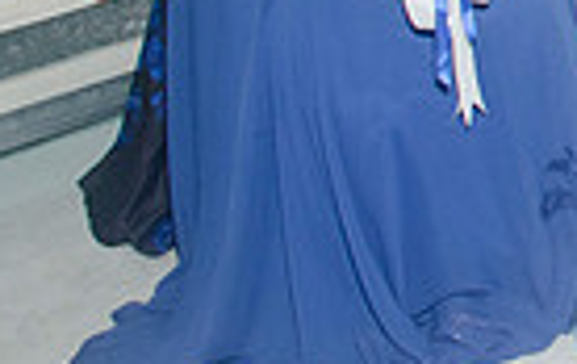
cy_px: -326
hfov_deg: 15.2
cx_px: 1095
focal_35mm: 115
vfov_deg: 10.6
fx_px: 1813
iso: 400
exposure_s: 1/100
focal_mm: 18
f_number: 5.6
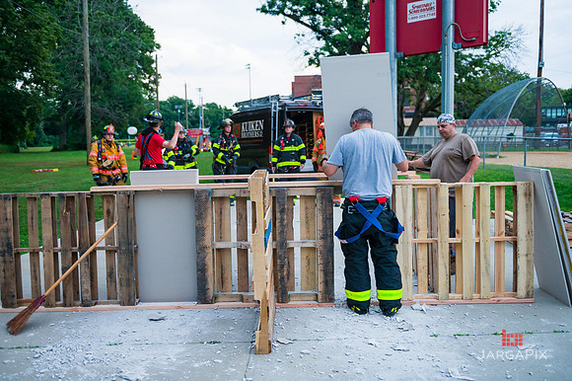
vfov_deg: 38.8
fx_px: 540
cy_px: 190
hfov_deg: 55.8
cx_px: 286
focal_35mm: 34
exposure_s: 1/200
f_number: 3.2
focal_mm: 34
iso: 1600
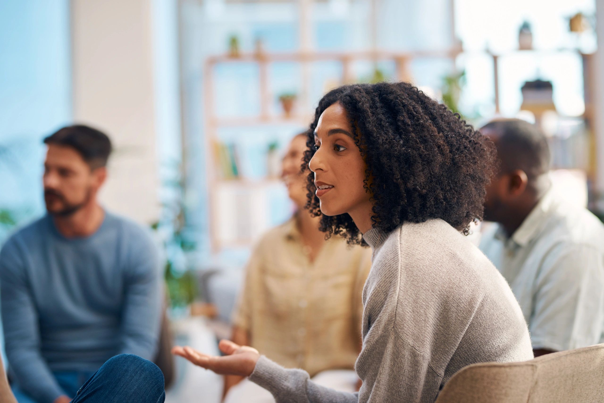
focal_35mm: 85
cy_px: 202
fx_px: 1427
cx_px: 302
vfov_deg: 16.1
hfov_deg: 23.9
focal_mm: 85
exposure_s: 1/250
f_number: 2.2
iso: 200
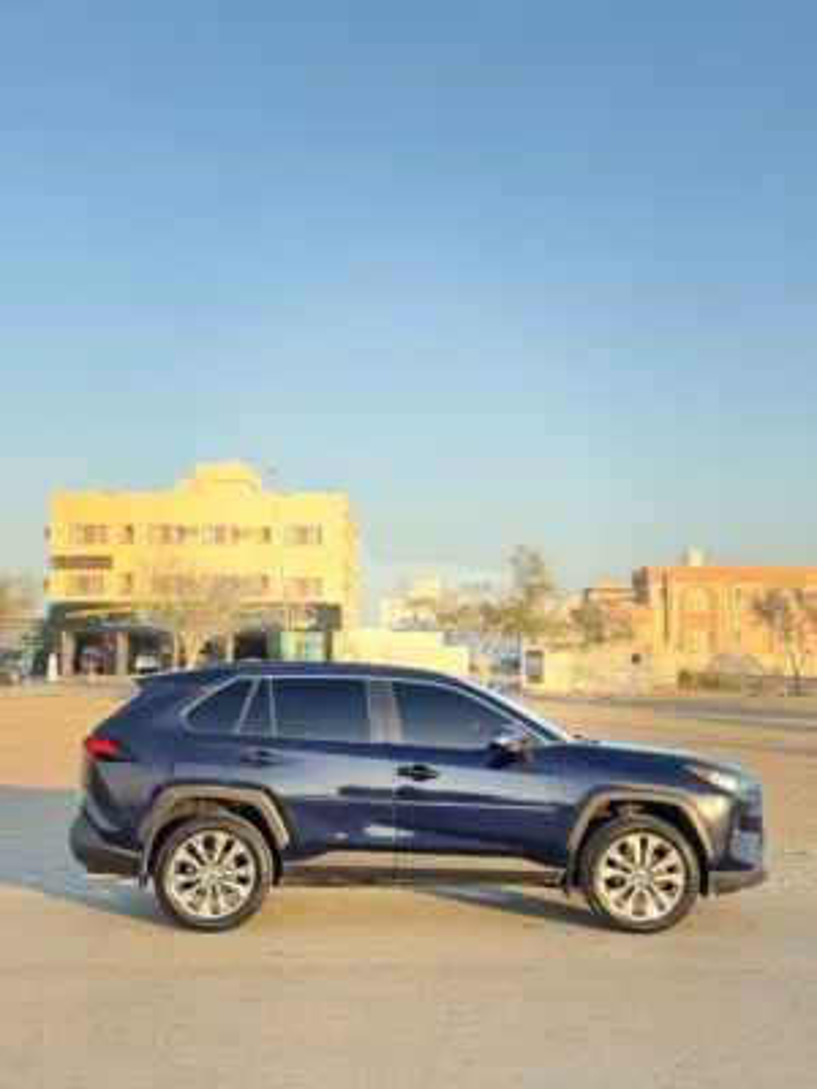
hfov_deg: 30.3
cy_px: 544
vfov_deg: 39.7
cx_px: 408
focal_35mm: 48
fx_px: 1511
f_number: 1.78
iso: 64
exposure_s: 1/288
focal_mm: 6.76
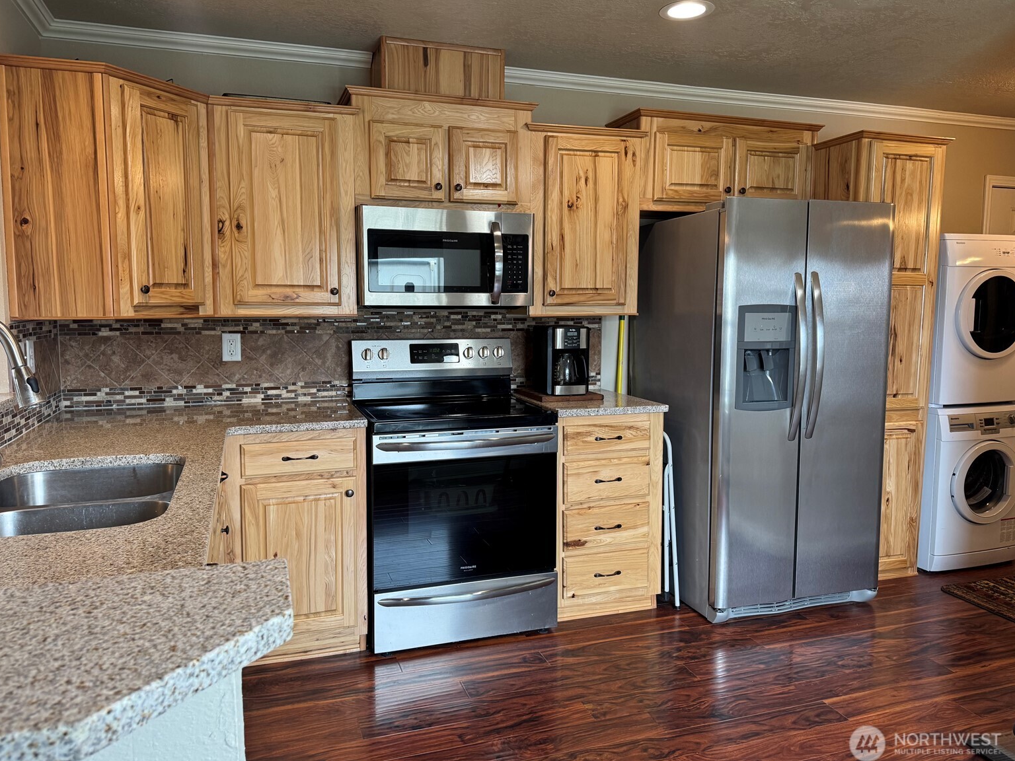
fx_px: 733
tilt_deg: -6.0
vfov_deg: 54.9
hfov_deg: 69.4
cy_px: 374
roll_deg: +0.3
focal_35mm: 25
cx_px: 492
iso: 200
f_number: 1.78
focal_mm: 6.76
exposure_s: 1/120
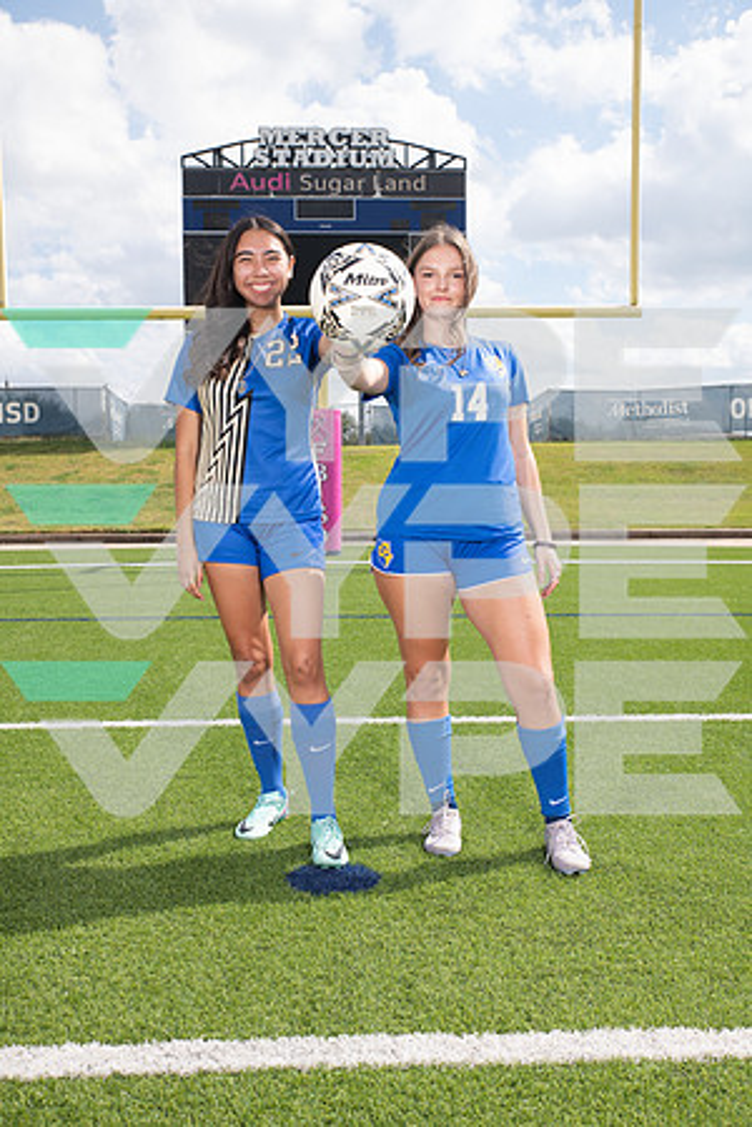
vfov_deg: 50.7
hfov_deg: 35.1
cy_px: 564
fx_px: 1191
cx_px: 376
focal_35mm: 38
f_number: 7.1
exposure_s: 1/400
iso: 125
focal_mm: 38
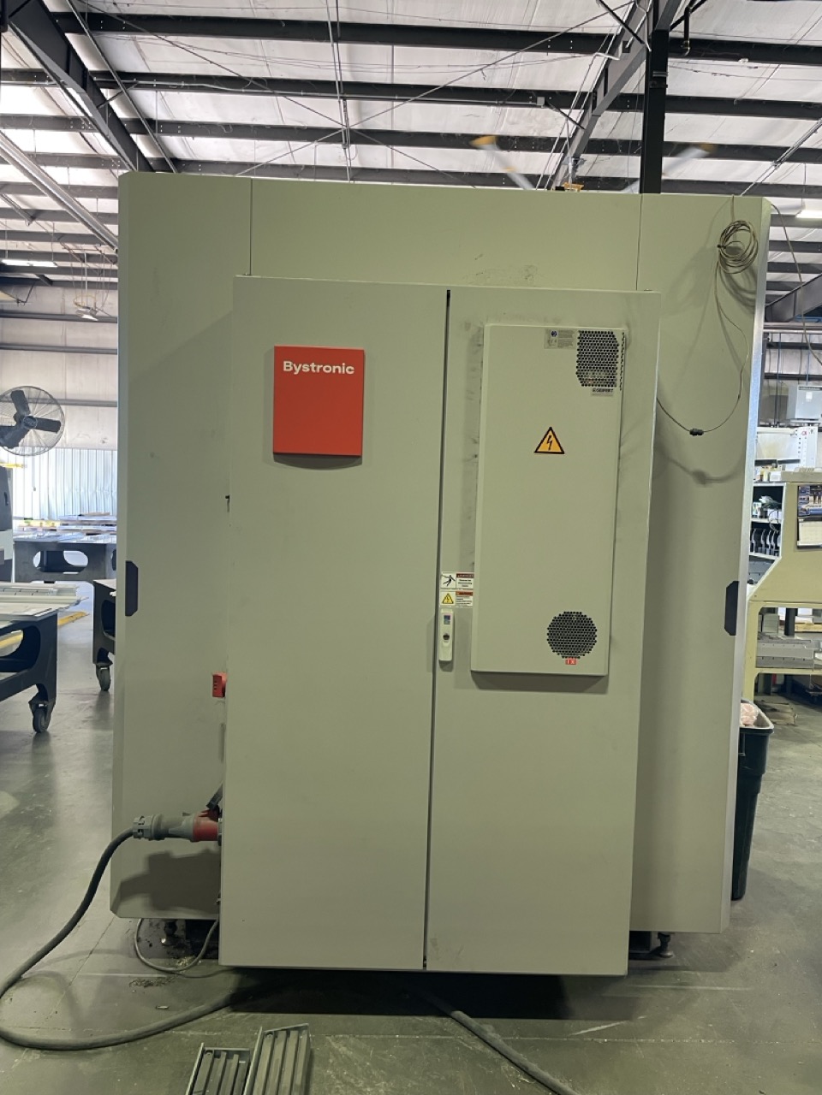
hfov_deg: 53.1
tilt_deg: -5.3
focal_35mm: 26
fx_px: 823
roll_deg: -1.8
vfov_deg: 67.3
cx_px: 411
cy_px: 548
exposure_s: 1/60
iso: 125
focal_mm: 4.2
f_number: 1.6
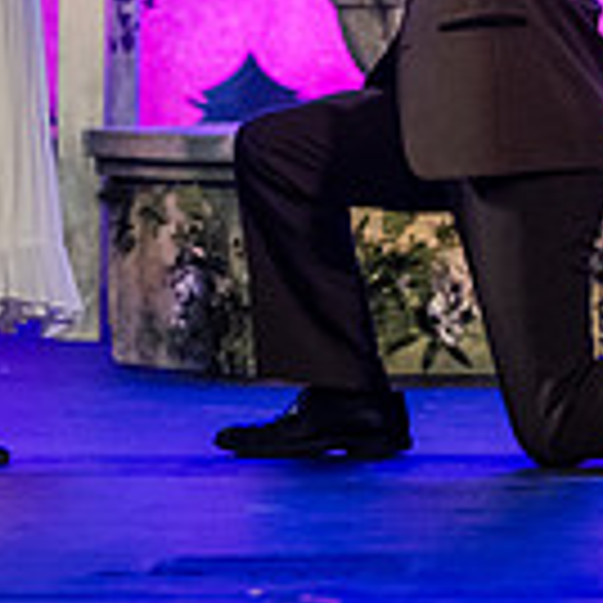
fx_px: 8415
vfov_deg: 4.1
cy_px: -214
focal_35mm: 427
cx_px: 104
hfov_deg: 4.1
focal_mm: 116
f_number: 2.8
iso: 4000
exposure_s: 1/200
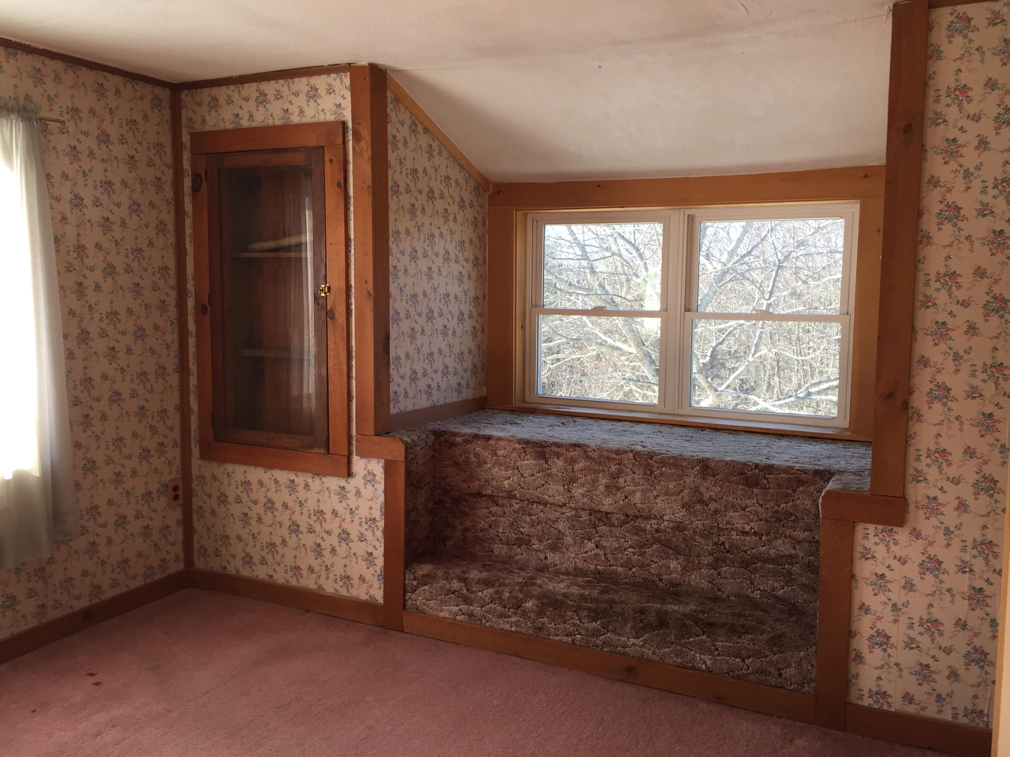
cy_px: 378
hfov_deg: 61.7
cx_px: 505
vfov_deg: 48.2
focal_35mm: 29
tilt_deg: -6.5
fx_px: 846
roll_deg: -0.6
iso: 40
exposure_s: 1/120
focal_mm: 4.15
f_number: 2.2
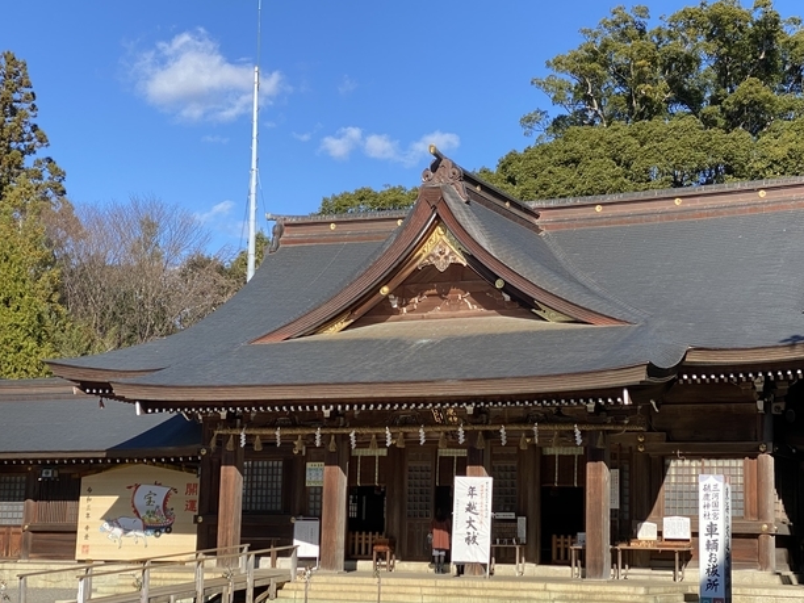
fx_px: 1579
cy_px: 342
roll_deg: -2.1
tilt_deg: +5.9
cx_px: 420
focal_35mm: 68
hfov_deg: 28.6
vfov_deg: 21.6
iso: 20
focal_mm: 6
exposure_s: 1/1065
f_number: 2
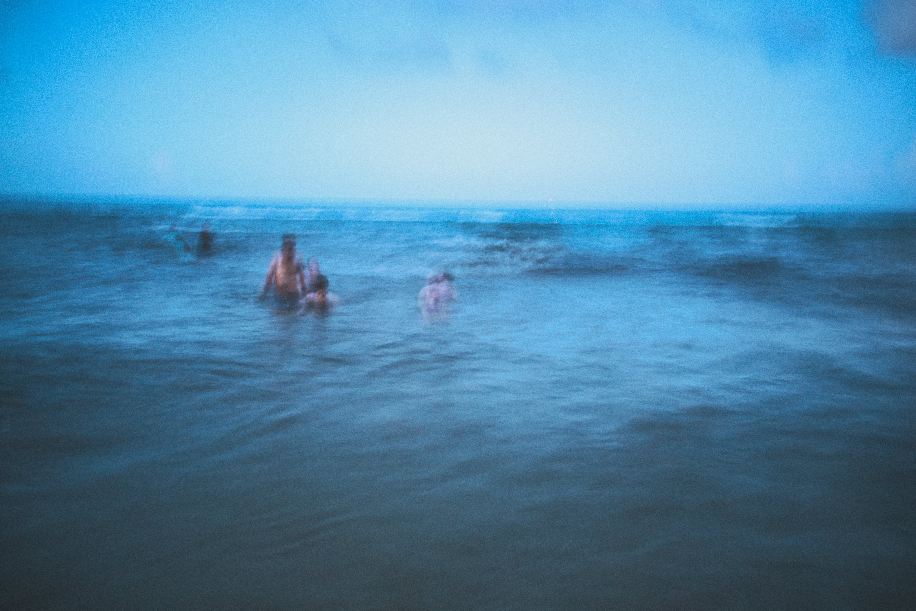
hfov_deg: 53.1
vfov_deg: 36.9
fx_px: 916
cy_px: 306
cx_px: 458
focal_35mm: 36
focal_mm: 24
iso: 320
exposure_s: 1.6
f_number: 1.8
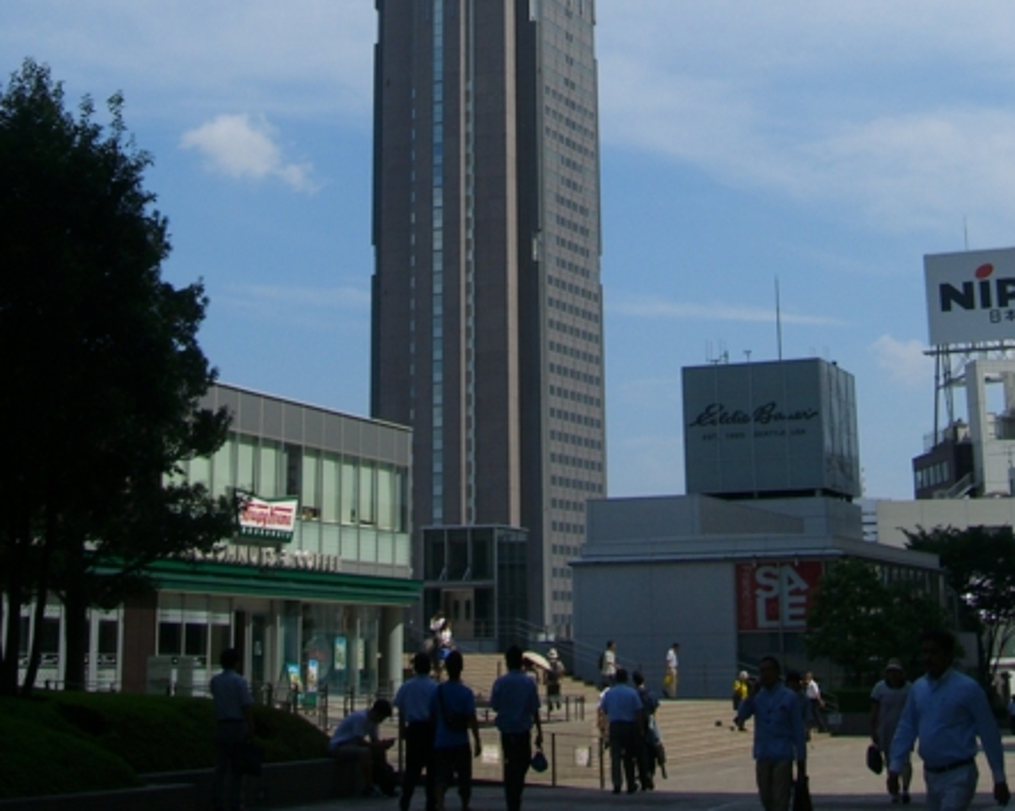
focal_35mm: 67
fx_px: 2012
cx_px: 504
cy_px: -89
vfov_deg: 21.6
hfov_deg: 28.3
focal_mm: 7.9
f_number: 8
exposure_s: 1/320
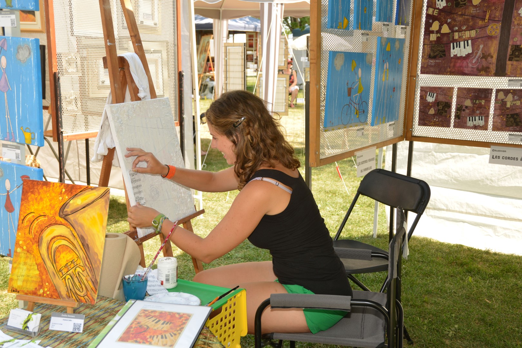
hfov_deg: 43.6
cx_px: 261
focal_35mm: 45
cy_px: 174
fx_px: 652
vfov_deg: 29.9
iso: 400
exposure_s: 1/250
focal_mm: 45
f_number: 8
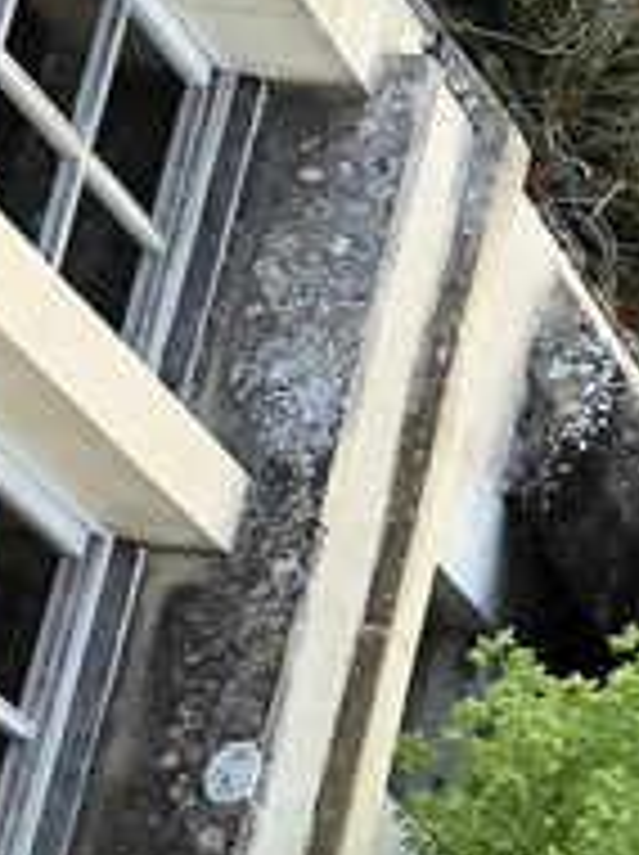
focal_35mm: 177
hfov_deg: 7.7
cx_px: 1598
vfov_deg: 10.7
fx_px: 4366
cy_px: -522
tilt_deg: -59.6
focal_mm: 4
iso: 32
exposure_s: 1/120
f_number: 1.8
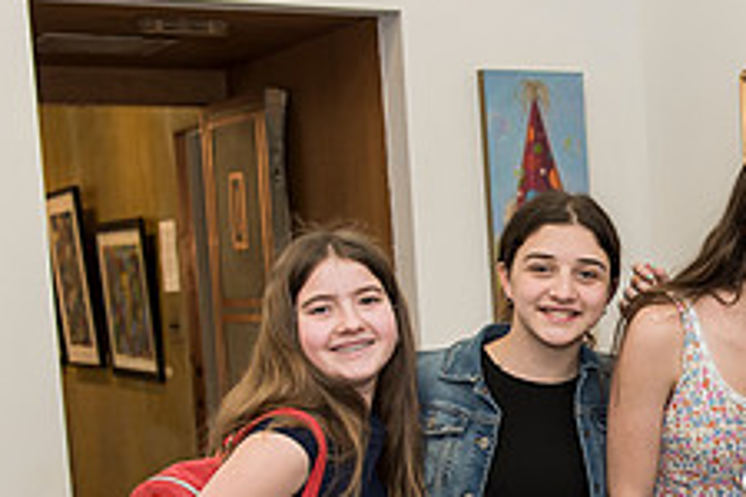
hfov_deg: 23.6
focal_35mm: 80
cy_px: 383
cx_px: 839
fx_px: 1658
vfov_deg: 17.0
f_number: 4
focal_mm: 31
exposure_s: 1/160
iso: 800
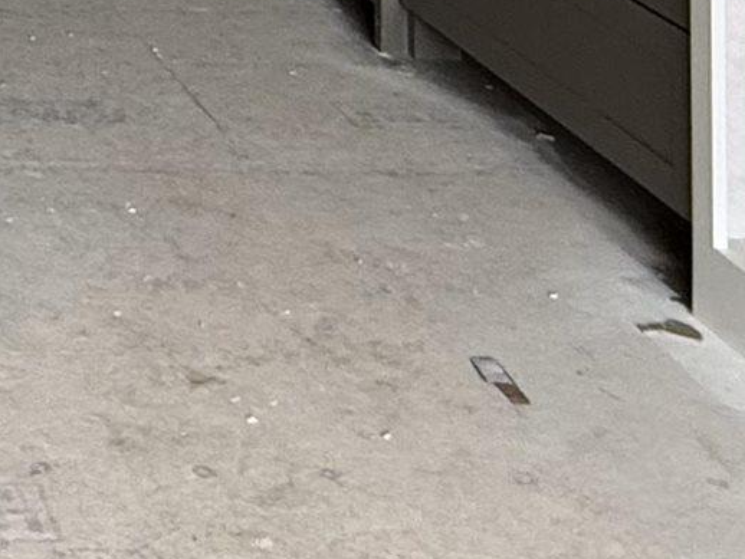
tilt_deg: +0.4
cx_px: -486
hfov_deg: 19.3
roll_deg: -0.7
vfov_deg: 14.3
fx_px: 1787
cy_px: -619
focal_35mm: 83
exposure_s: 1/99
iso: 200
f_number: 2.2
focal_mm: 2.22
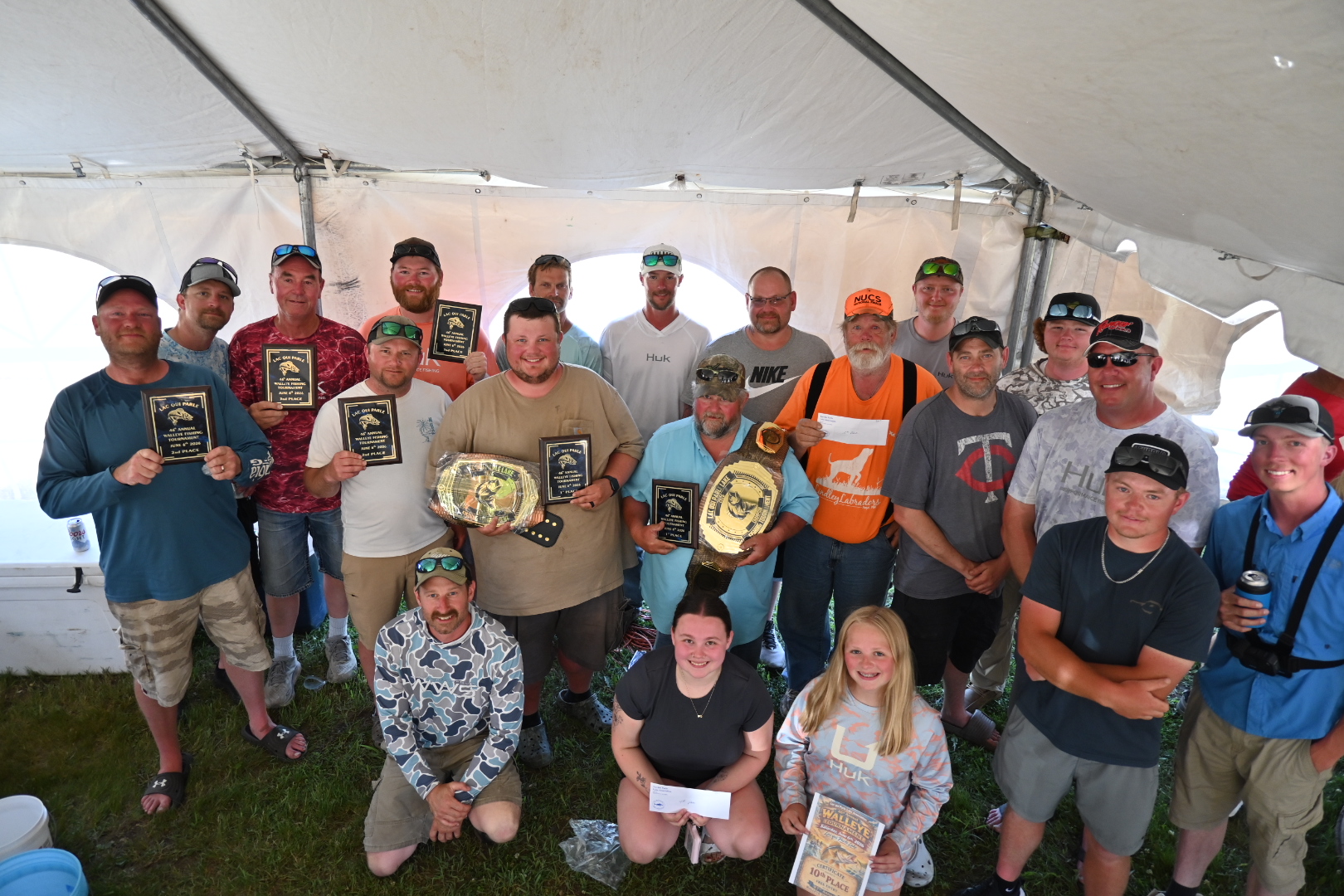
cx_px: 672
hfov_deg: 73.7
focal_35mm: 24
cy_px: 448
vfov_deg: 53.1
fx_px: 896
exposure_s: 1/160
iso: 400
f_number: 3.5
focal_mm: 16
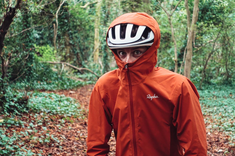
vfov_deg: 19.5
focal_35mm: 70
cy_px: 78
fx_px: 457
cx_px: 118
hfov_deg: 28.8
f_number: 2.8
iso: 1250
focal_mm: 25.7
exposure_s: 1/80
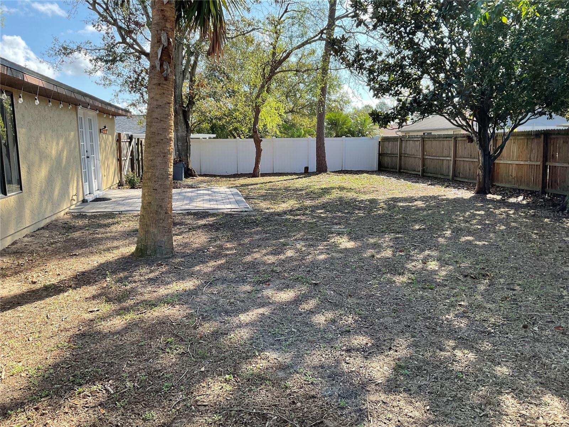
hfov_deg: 61.7
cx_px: 284
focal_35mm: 29
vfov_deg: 48.2
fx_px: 477
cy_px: 214
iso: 16
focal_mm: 3
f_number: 1.8
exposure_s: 1/534
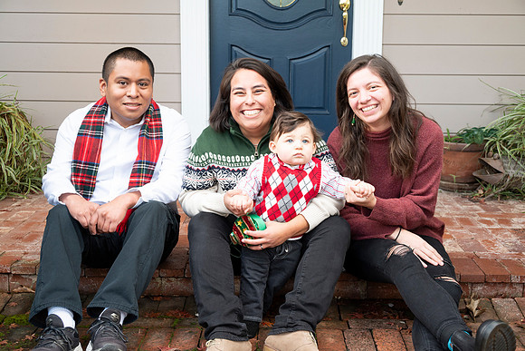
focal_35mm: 46
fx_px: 671
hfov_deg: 42.7
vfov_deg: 29.3
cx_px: 262
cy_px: 176
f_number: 5.3
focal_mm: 46
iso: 400
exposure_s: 1/100
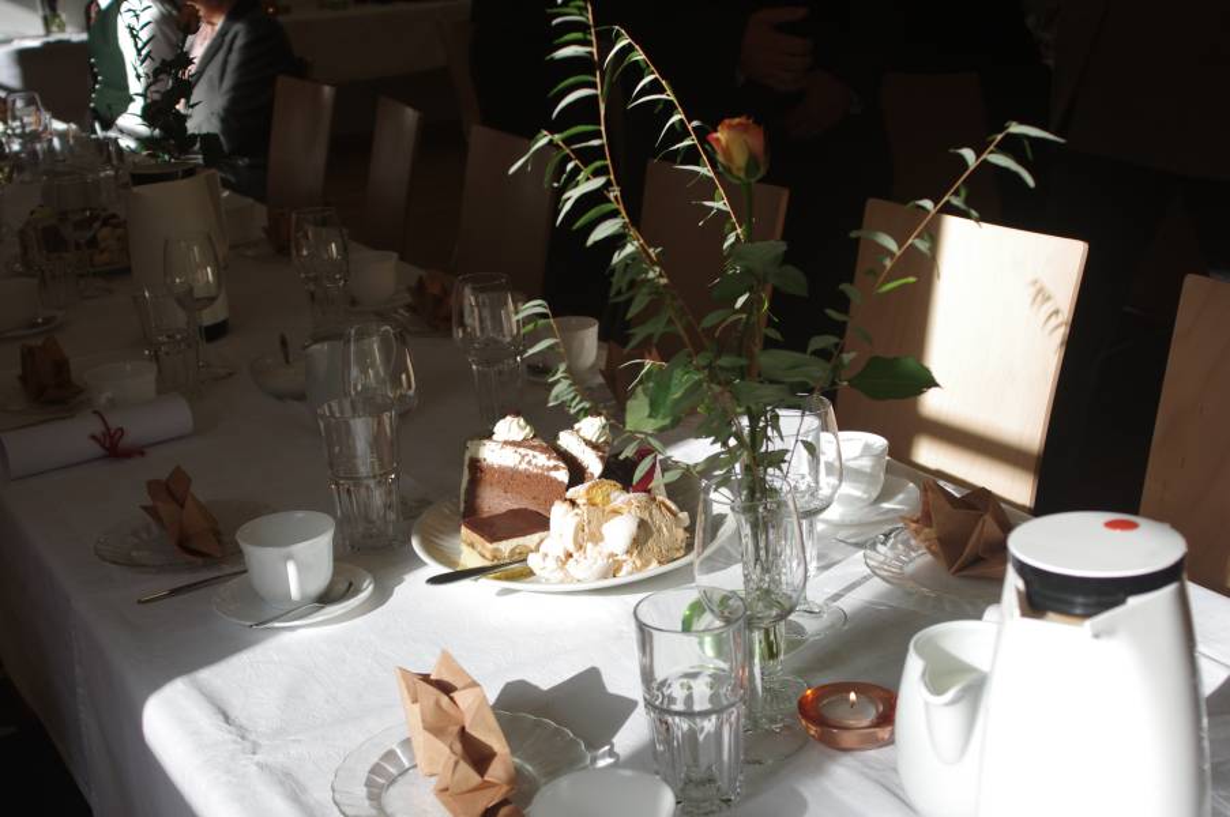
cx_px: 615
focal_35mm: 57
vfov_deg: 23.7
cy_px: 408
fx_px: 1945
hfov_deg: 35.1
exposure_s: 1/250
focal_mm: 38
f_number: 7.1
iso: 200
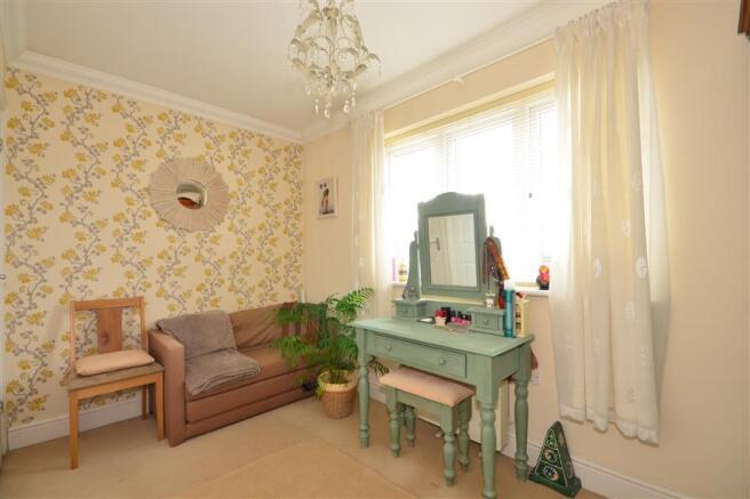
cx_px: 375
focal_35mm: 16
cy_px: 250
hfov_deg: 95.0
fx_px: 344
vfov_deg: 72.0
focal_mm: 11
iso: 400
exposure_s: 1/5
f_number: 11
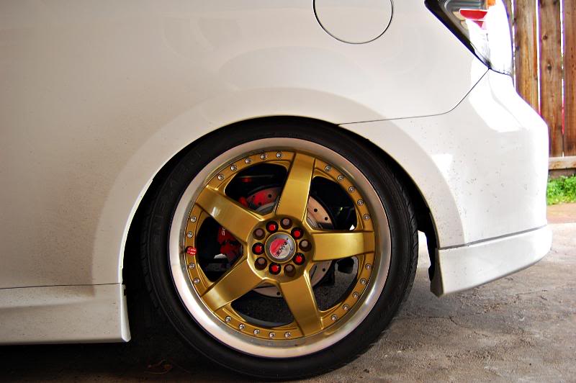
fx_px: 552
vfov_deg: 38.3
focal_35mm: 34
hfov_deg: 55.1
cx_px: 288
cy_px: 192
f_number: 3.8
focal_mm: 23
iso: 200
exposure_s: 1/15
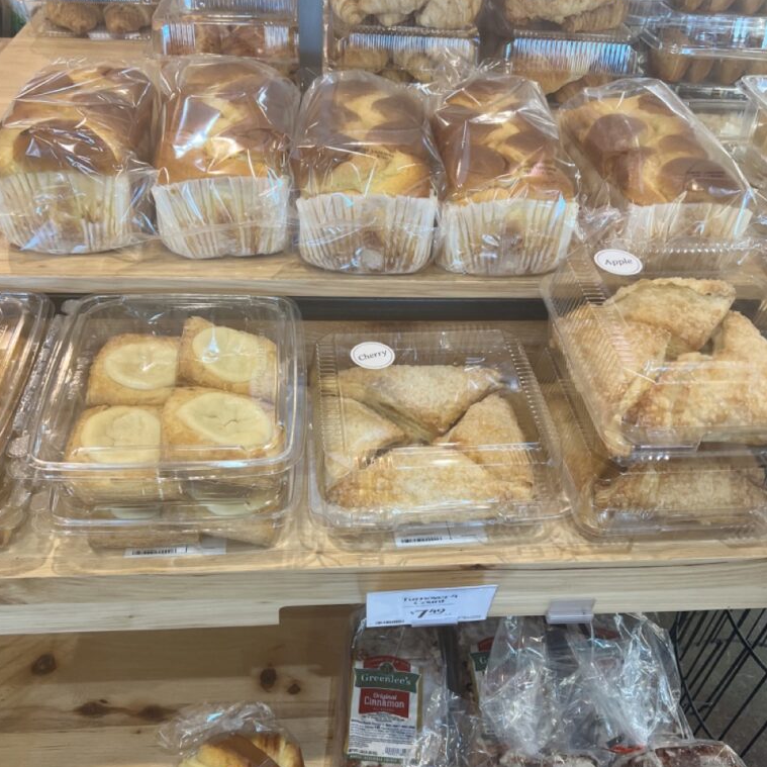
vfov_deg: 52.4
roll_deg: -3.8
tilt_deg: -42.0
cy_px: 425
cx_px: 381
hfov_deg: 52.5
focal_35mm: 31
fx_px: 777
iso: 160
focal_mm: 5.7
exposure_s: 1/60
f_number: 1.5
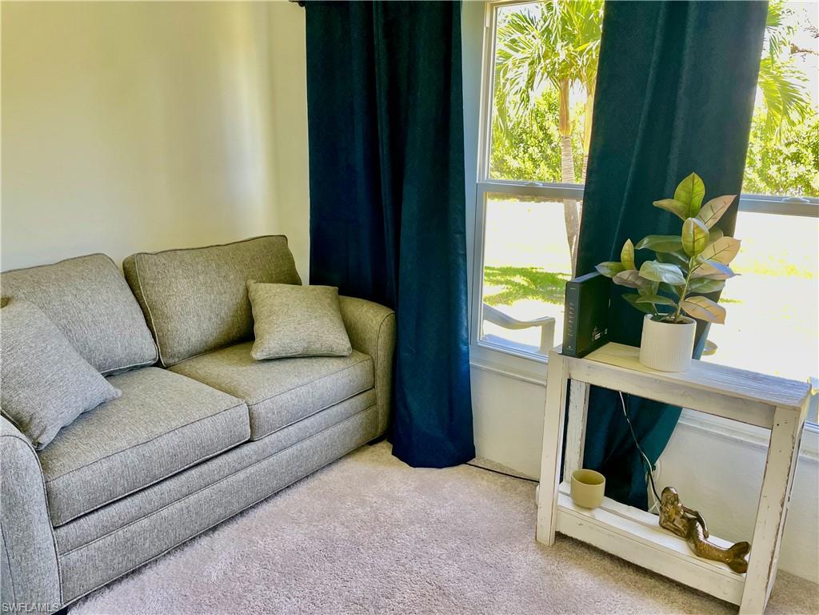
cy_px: 308
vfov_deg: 53.1
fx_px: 615
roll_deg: -1.3
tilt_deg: -15.4
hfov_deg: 67.3
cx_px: 410
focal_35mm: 26
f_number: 1.6
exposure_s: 1/121
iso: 100
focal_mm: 4.2
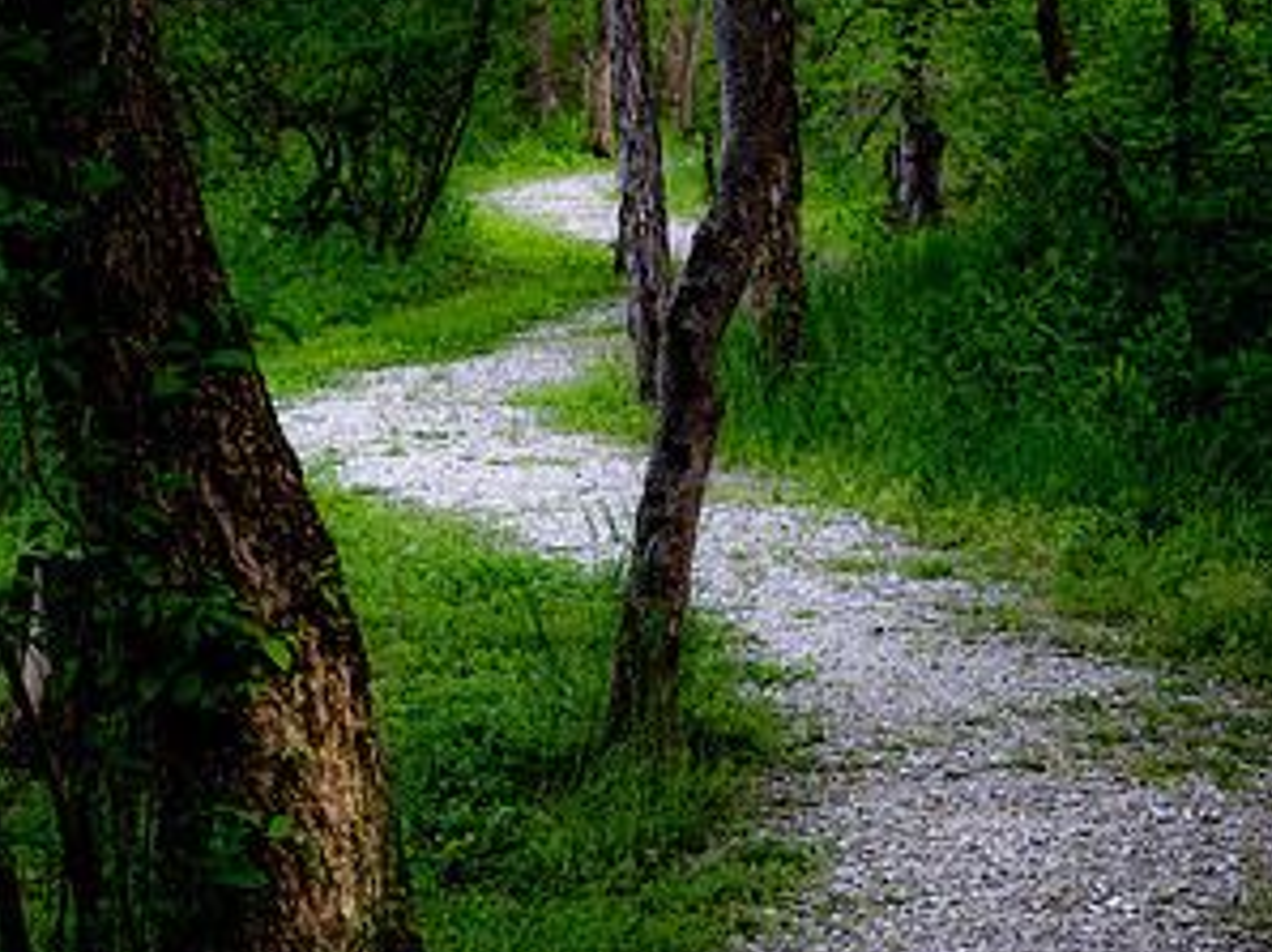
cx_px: 636
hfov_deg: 18.1
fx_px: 4002
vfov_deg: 13.5
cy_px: 273
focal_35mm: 109
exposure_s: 1/30
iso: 800
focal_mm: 50
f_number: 8
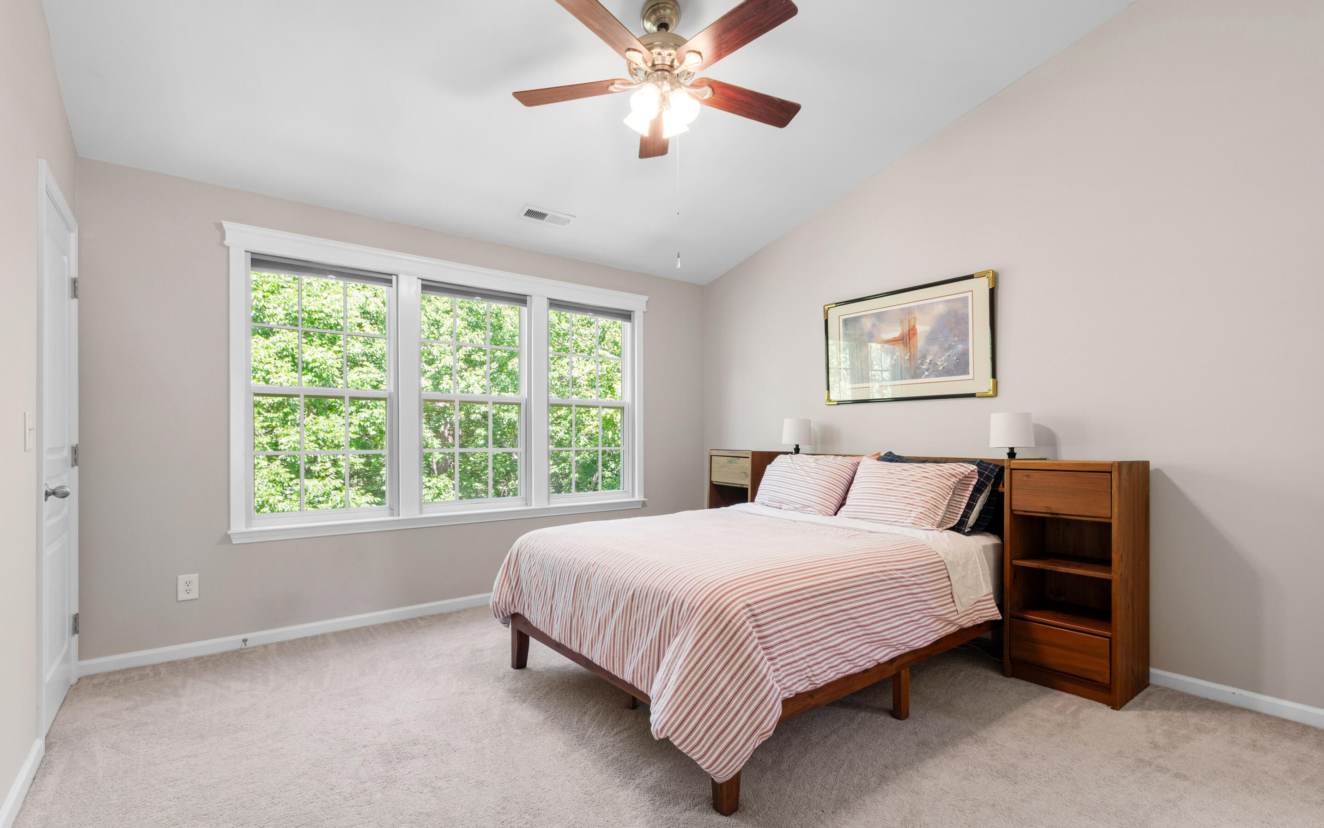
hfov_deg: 97.8
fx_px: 577
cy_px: 421
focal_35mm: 16
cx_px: 674
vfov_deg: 71.3
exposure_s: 1/1.25
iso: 100
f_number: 8
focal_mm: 10
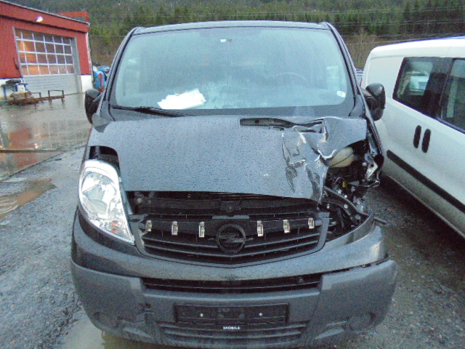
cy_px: 174
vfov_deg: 53.1
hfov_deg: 67.3
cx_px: 232
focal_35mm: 26
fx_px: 349
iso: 800
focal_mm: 4.6
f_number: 3.5
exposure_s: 1/100
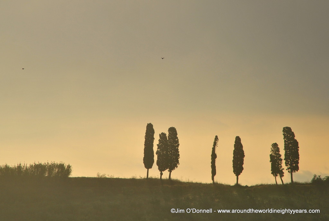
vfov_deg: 3.1
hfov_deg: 4.6
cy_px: 110
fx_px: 4118
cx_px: 164
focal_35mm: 450
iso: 100
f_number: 10
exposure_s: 1/250
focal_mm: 300
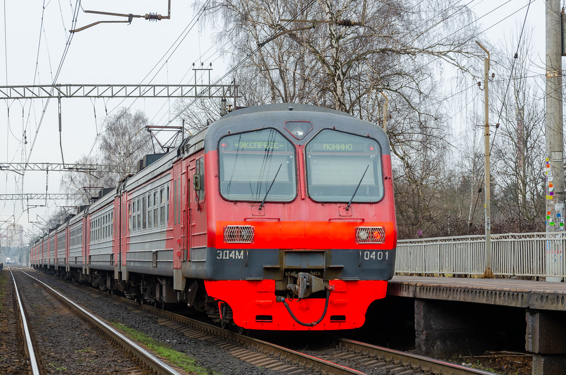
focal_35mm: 87
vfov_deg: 15.6
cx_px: 283
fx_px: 1365
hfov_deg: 23.4
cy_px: 188
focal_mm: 58
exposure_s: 1/125
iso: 320
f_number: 5
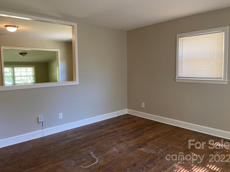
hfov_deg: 65.3
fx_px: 179
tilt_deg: -4.5
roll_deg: +0.8
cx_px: 116
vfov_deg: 51.4
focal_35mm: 27
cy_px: 84
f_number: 1.8
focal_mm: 4.25
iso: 250
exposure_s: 1/60
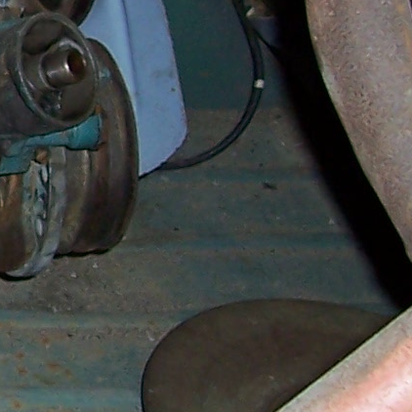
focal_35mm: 164
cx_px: -433
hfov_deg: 9.8
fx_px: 2208
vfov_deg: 10.6
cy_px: 76
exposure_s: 1/60
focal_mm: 5.6
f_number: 2.7
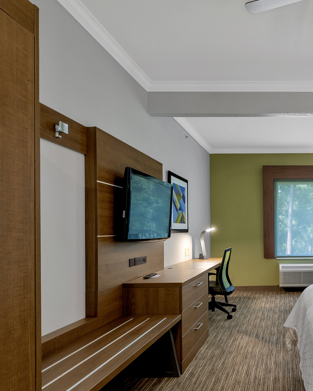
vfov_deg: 63.7
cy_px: 228
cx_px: 291
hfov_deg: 47.0
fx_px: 313
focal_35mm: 27
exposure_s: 1/2.5
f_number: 8
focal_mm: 16
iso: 320
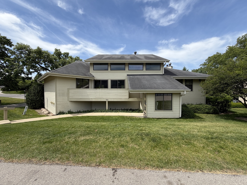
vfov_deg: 85.7
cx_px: 124
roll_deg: -0.2
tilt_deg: -2.3
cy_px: 92
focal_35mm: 14
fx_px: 100
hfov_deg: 102.1
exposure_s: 1/770
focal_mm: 2.22
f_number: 2.2
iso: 25
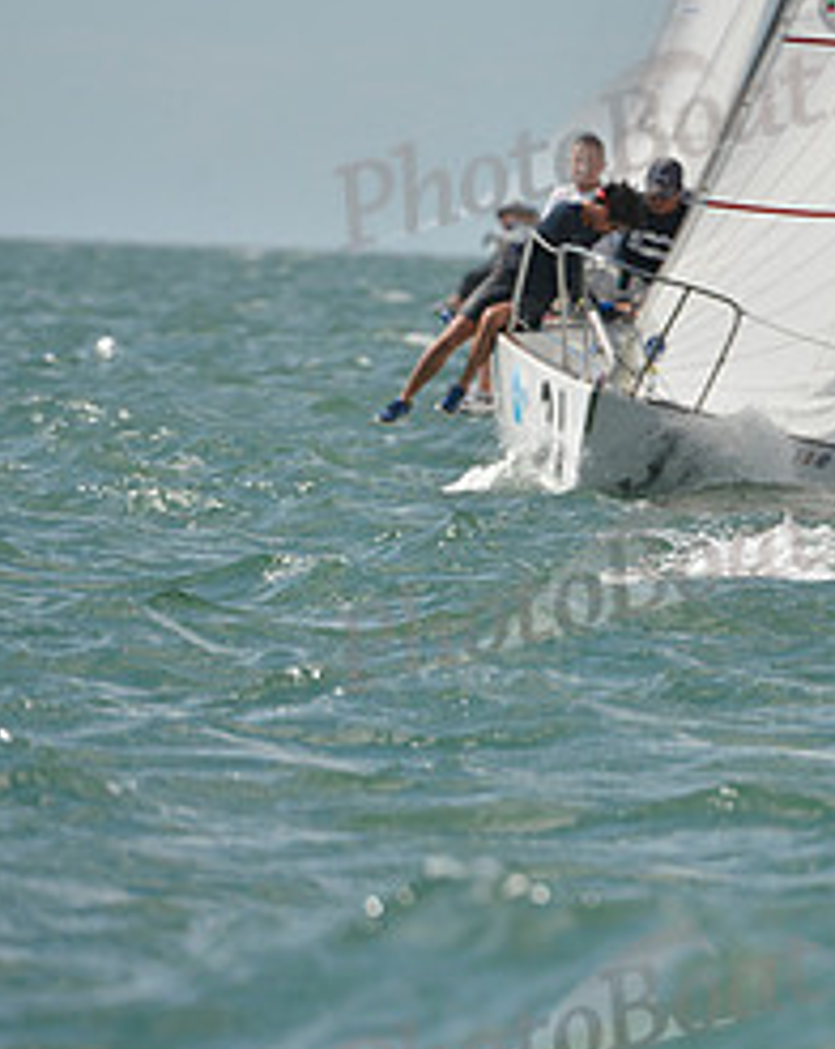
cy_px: 301
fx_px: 20594
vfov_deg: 2.9
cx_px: 1159
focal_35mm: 665
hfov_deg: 2.3
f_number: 8
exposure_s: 1/1000
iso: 200
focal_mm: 300
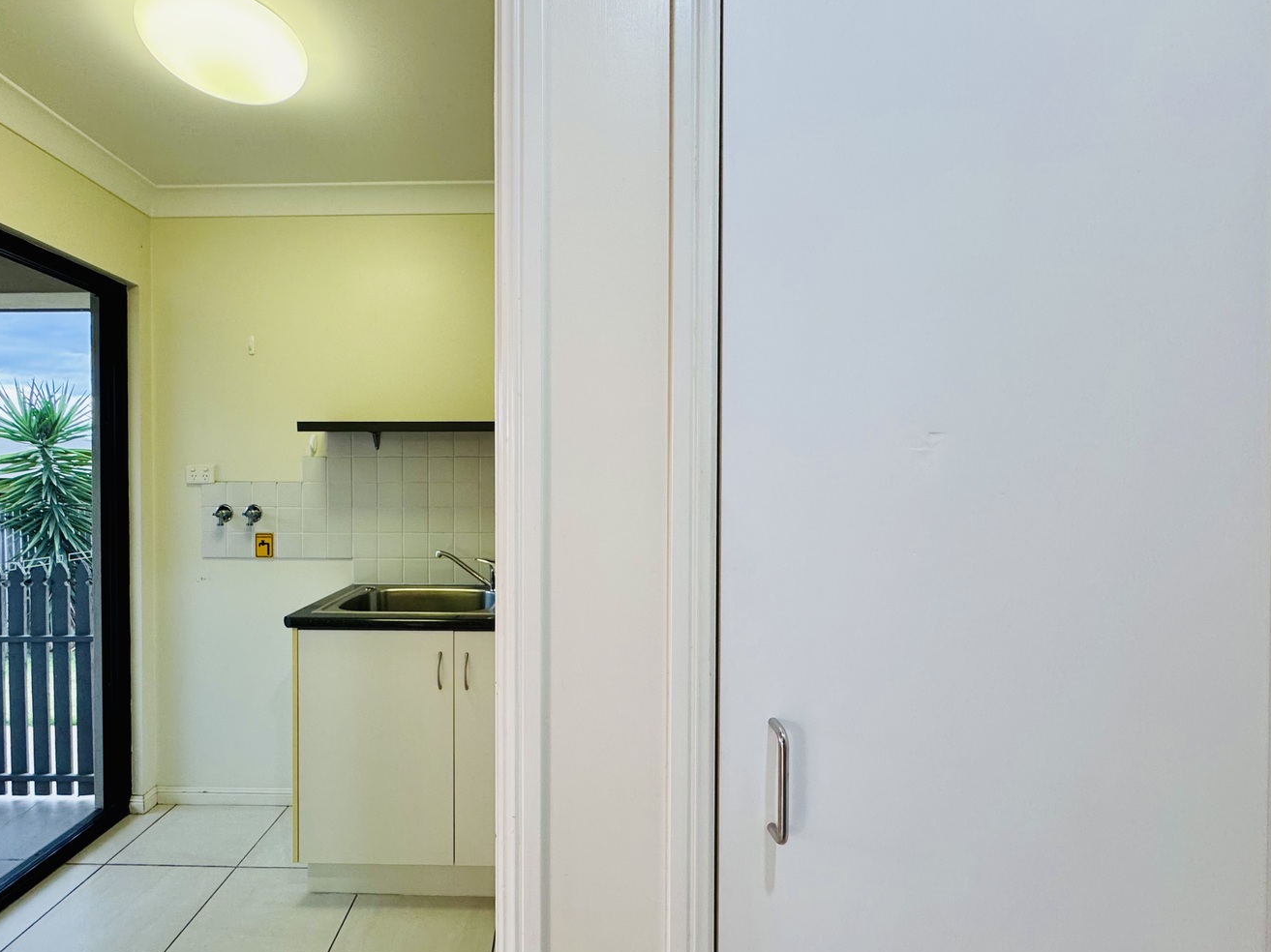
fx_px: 587
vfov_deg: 78.1
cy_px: 488
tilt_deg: -0.9
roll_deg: +0.5
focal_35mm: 16
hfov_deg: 94.0
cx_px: 551
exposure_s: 1/100
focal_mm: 2.22
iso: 160
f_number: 2.2
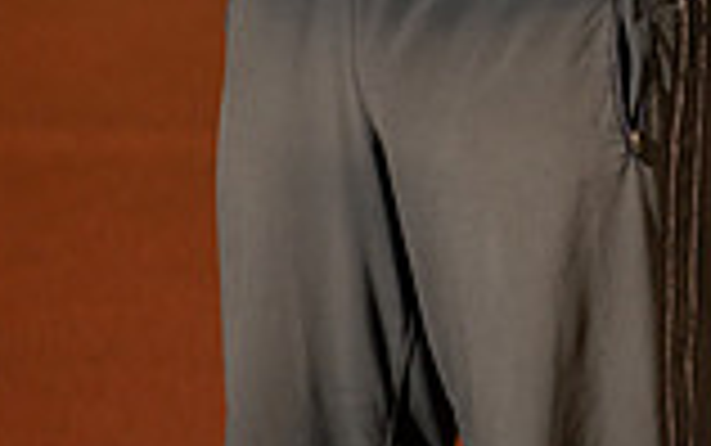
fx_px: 3762
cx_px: 500
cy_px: -541
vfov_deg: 6.5
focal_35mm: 194
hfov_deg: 10.8
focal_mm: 67
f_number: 3.5
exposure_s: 1/250
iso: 640
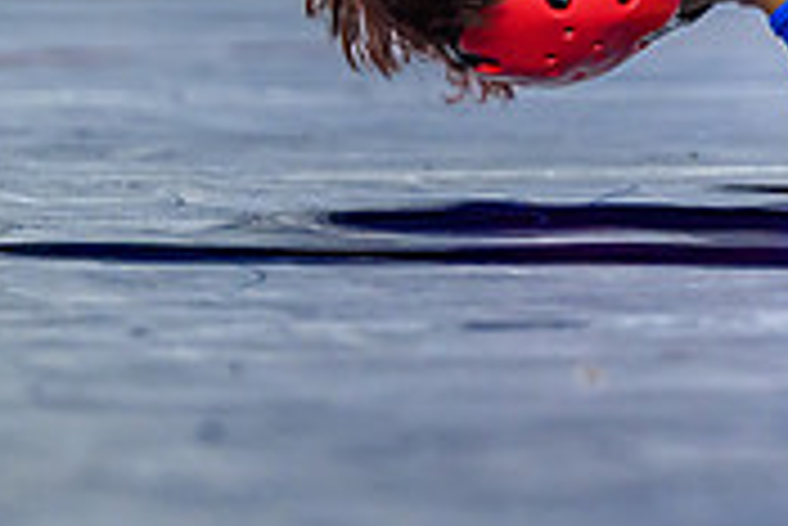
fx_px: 11150
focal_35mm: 509
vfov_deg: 2.7
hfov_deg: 4.0
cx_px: 1292
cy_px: -29
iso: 2500
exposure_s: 1/800
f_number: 2.8
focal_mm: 120
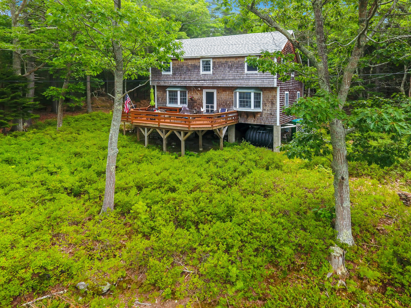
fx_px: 237
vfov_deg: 66.0
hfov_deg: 81.7
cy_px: 154
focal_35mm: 20
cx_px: 206
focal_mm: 3.61
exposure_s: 1/20
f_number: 2.8
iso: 100
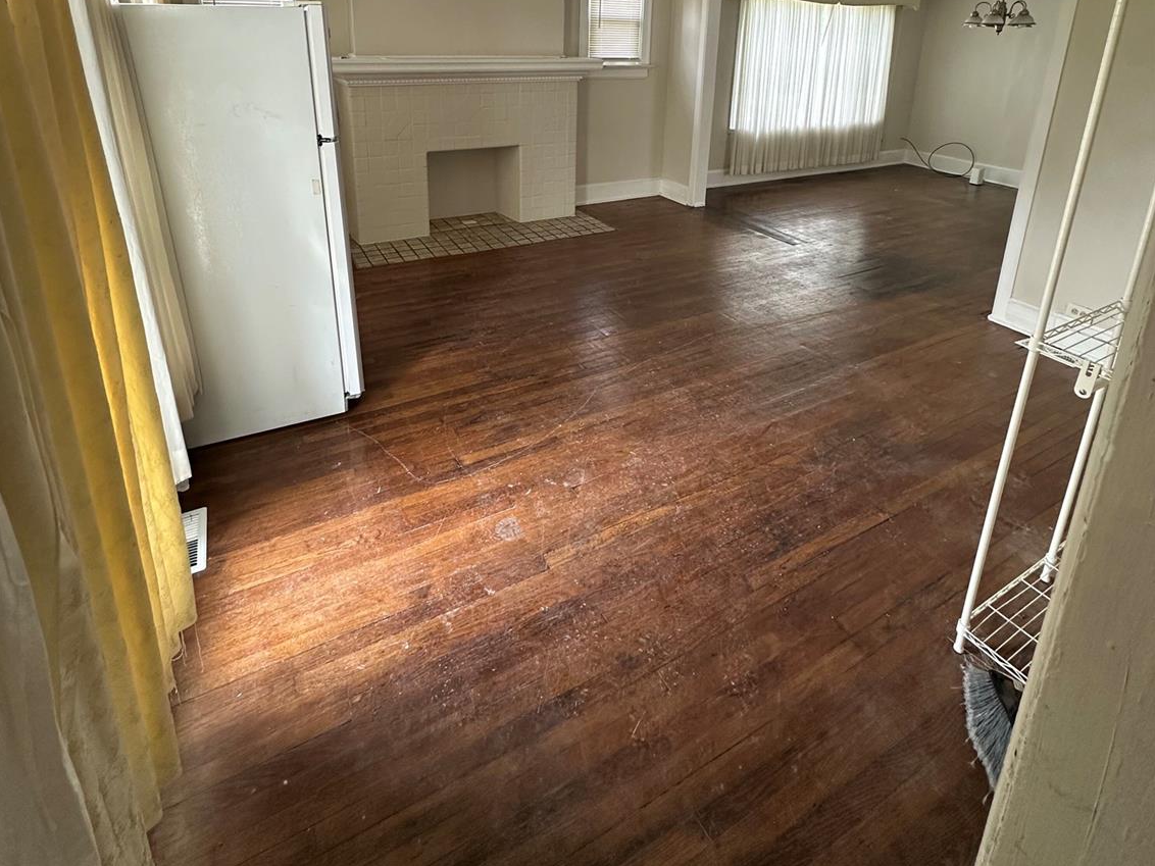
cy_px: 199
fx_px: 634
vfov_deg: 63.9
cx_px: 569
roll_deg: -1.3
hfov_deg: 84.7
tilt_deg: -13.8
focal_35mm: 19
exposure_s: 1/99
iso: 250
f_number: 2.2
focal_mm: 2.22
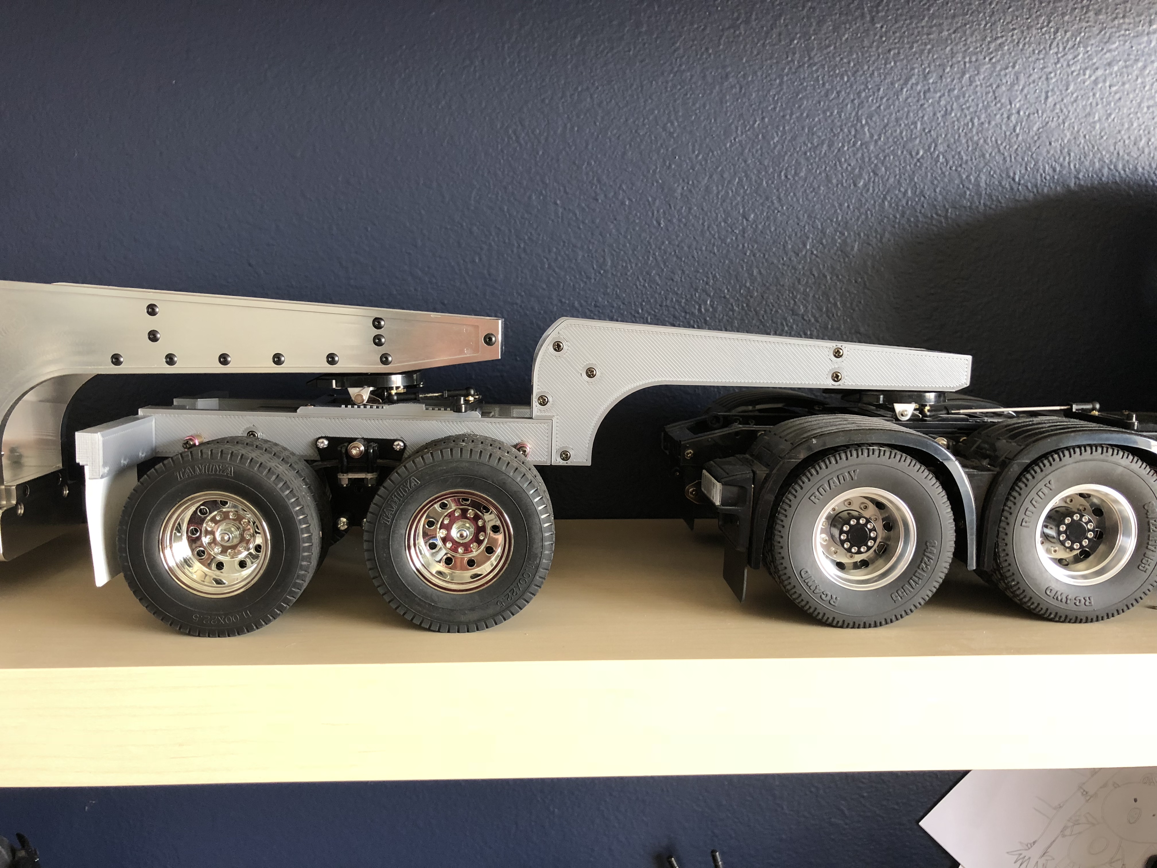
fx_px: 936
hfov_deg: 63.4
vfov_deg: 49.7
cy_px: 434
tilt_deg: -4.5
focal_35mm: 28
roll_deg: -0.3
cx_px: 578
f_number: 1.8
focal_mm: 4
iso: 40
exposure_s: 1/15
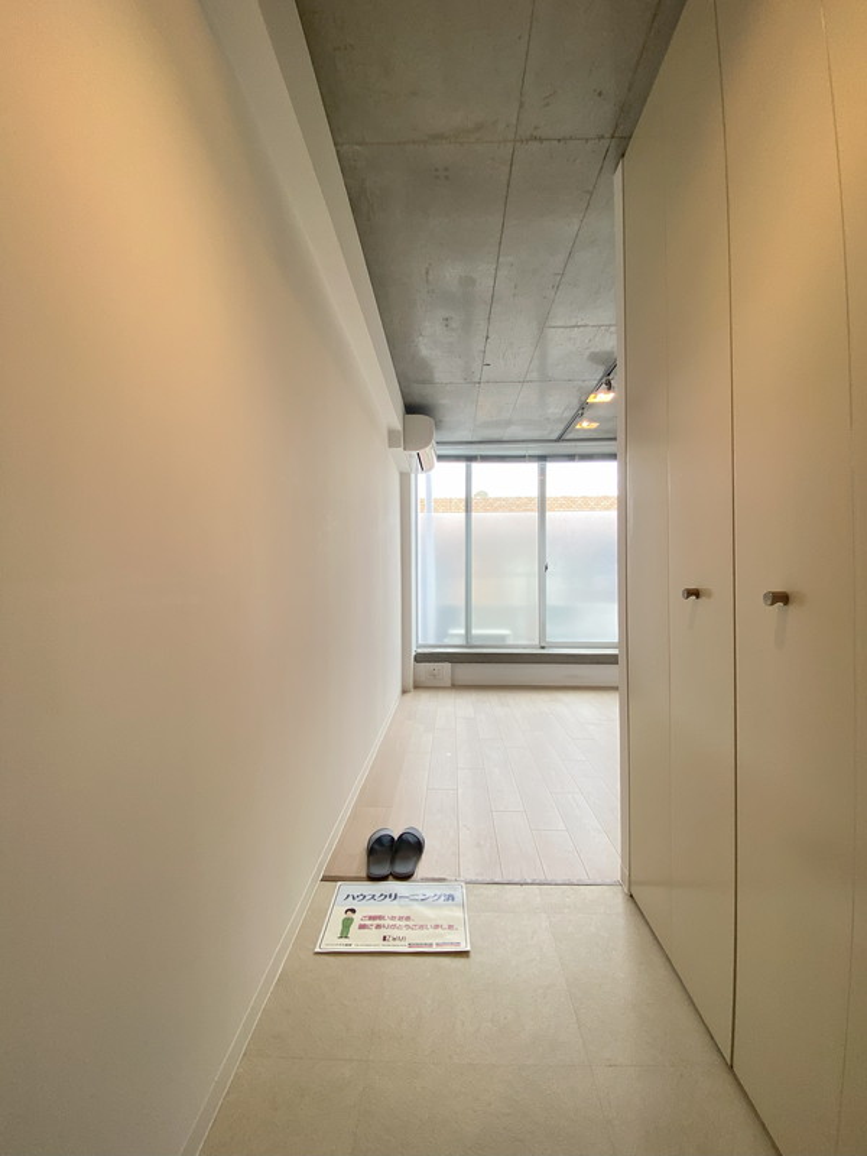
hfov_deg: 89.9
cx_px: 434
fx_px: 434
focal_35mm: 13
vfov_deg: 106.2
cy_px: 578
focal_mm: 1.54
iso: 25
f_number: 2.4
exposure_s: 1/122
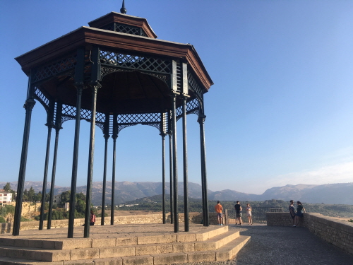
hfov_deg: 61.7
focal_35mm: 29
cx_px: 176
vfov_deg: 48.2
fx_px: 296
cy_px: 132
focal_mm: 4.15
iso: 25
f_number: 2.2
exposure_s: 1/864
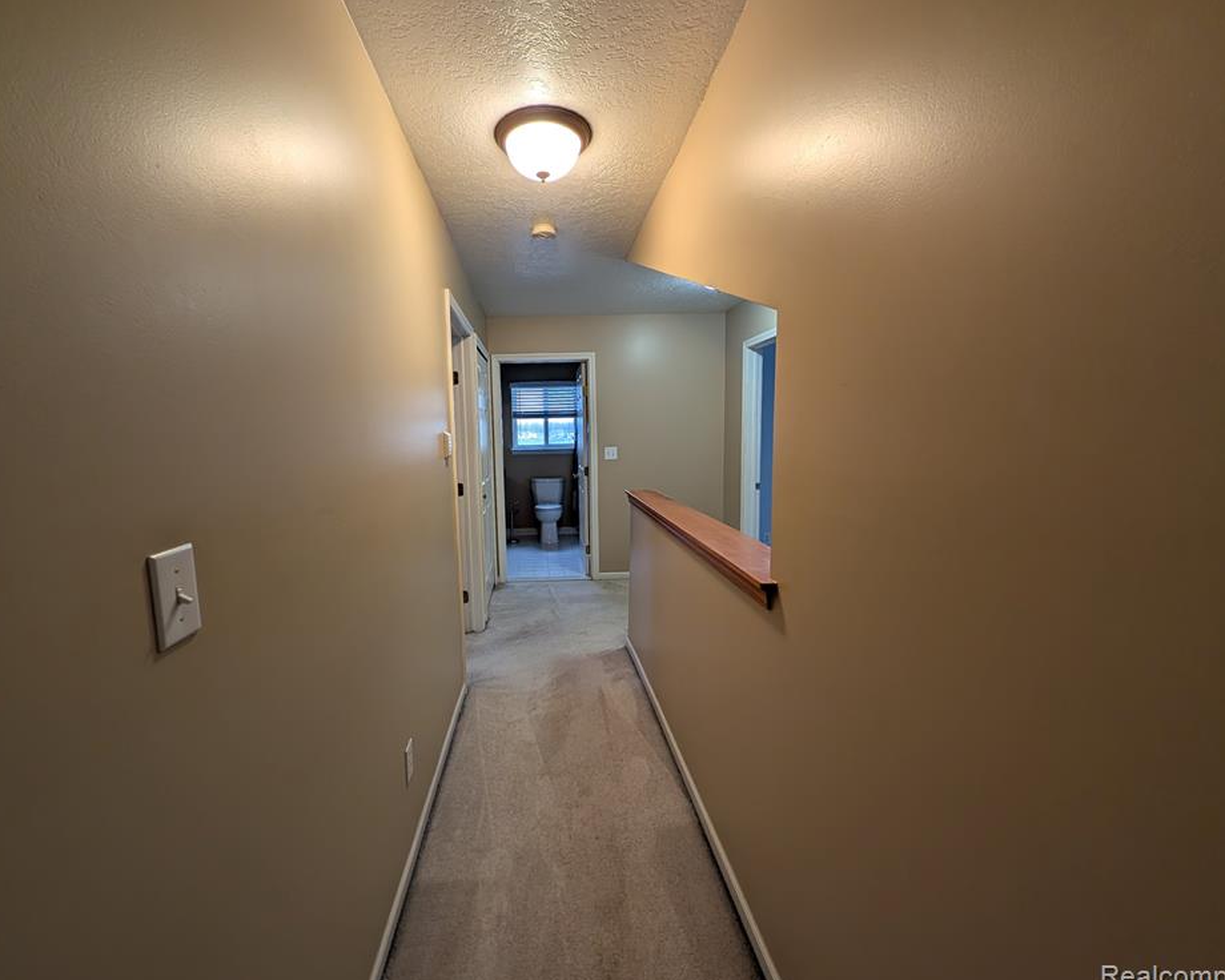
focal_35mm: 13
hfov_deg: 104.6
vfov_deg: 92.2
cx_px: 557
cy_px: 486
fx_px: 471
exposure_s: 1/30
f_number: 1.95
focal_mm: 2.23
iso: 47
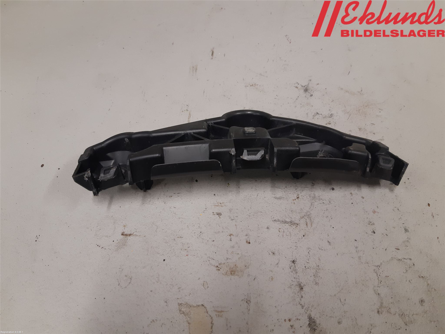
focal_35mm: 26
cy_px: 167
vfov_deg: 53.1
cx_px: 222
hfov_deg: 67.3
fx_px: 334
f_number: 1.7
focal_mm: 3.93
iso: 125
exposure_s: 1/50
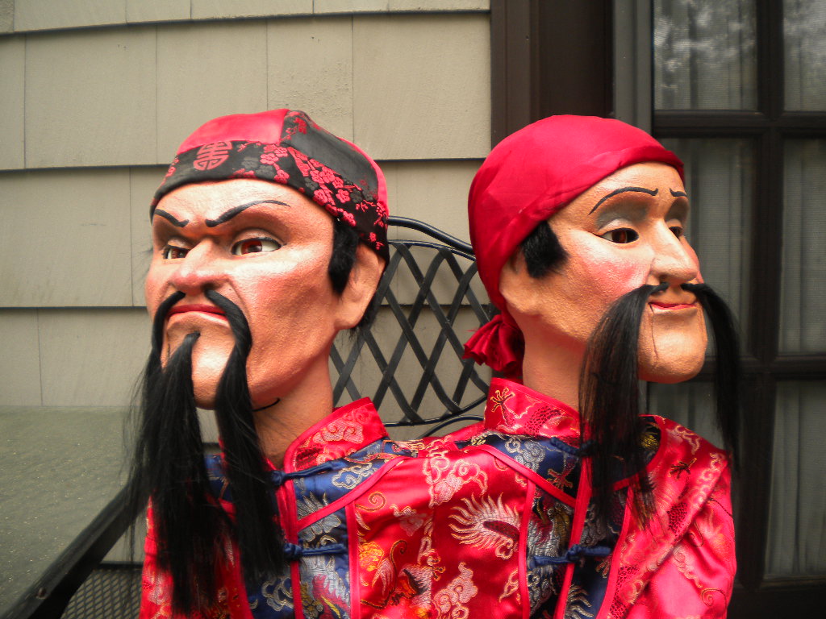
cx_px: 413
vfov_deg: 40.7
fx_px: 835
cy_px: 310
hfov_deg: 52.6
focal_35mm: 35
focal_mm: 6.3
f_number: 3.1
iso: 80
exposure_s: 1/87.4
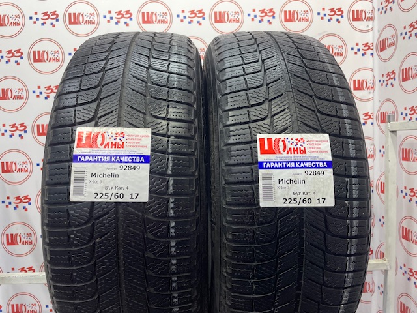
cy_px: 156
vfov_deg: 53.1
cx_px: 208
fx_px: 313
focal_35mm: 26
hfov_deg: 67.3
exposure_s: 1/100
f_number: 1.6
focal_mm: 4.2
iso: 80
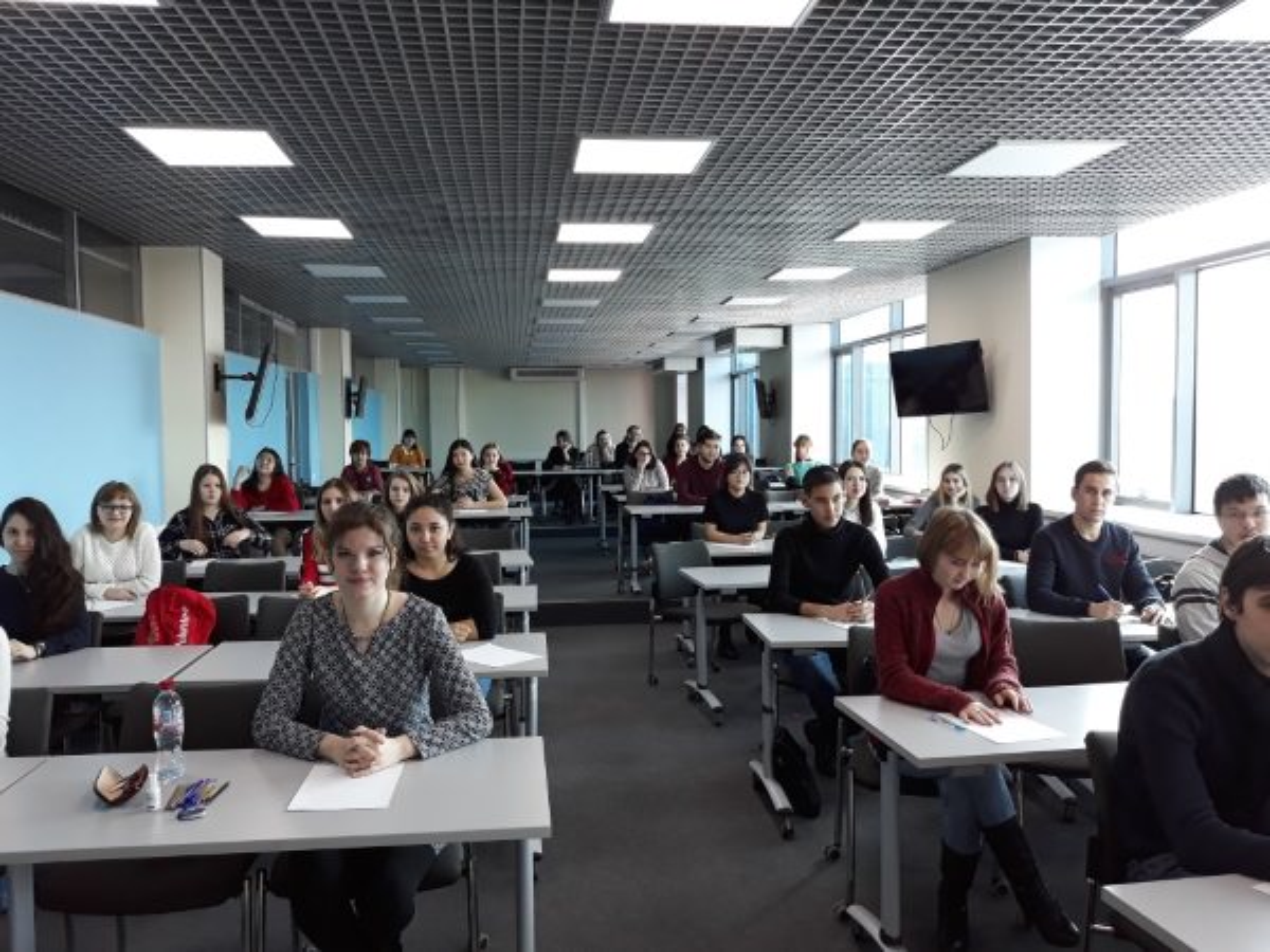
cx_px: 635
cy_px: 476
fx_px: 991
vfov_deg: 51.4
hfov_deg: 65.3
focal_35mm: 27
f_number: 1.7
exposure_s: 1/50
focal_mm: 3.71
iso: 64
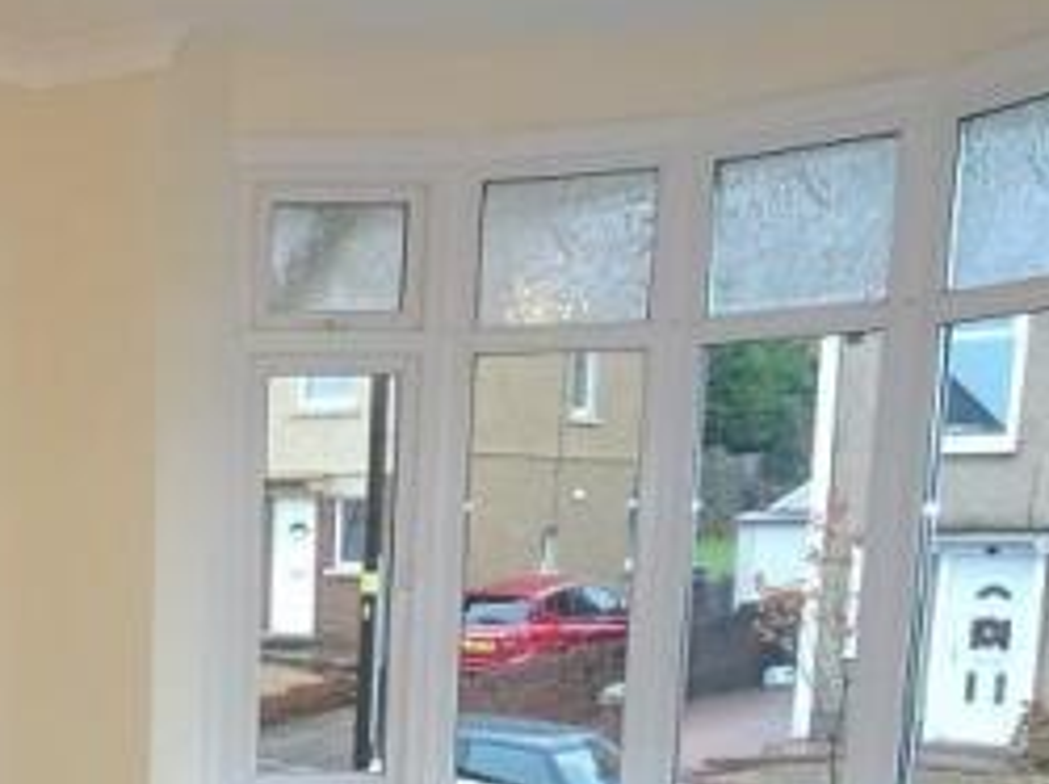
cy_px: 832
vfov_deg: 24.5
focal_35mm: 56
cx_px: -31
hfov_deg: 31.4
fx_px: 1695
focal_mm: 4.1
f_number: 3.5
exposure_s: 1/30
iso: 400
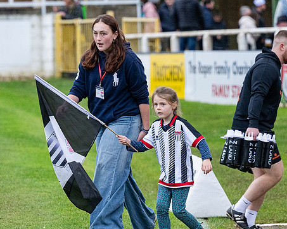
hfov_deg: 5.0
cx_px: 78
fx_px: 3303
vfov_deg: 4.0
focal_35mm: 389
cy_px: 159
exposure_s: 1/1000
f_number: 2.8
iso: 1000
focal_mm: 135
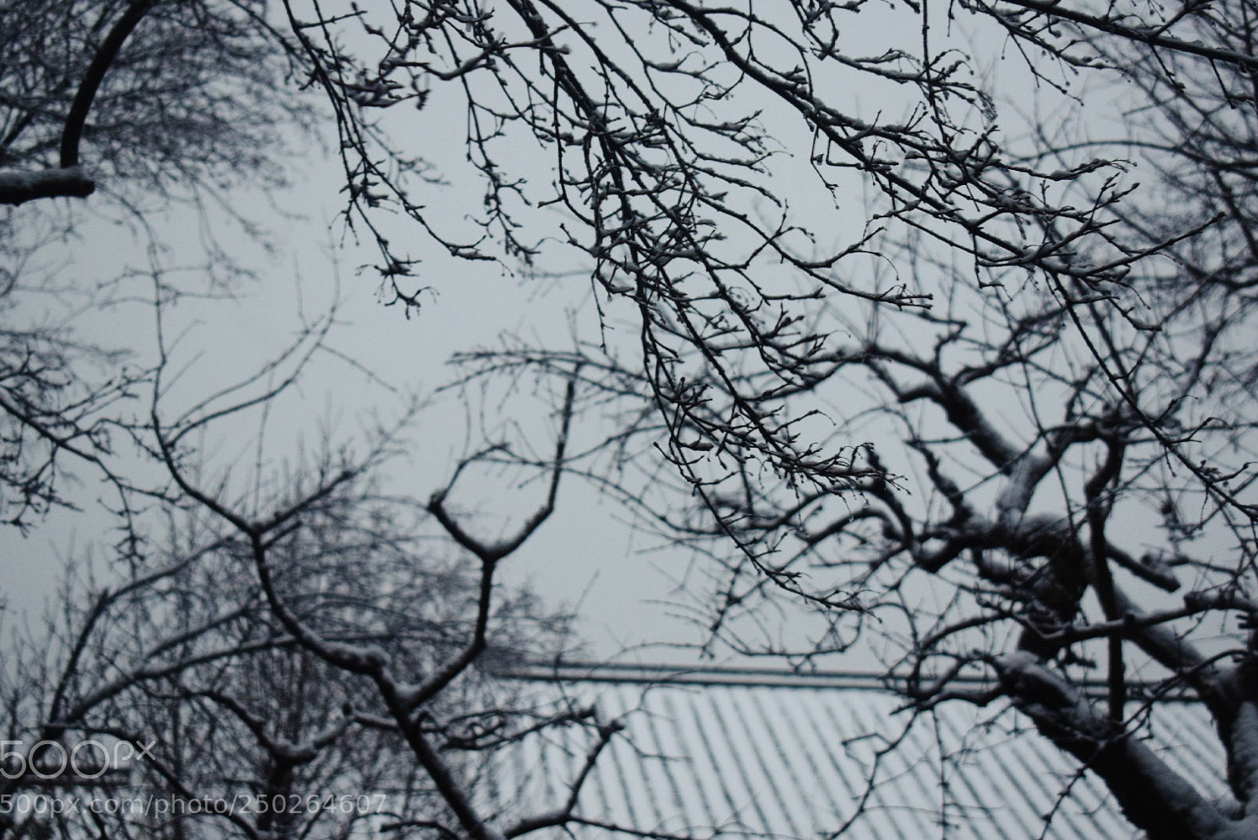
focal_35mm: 77
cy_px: 421
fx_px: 2691
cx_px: 620
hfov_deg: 26.3
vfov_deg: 17.7
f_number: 5.3
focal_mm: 48
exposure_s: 1/50
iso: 1600
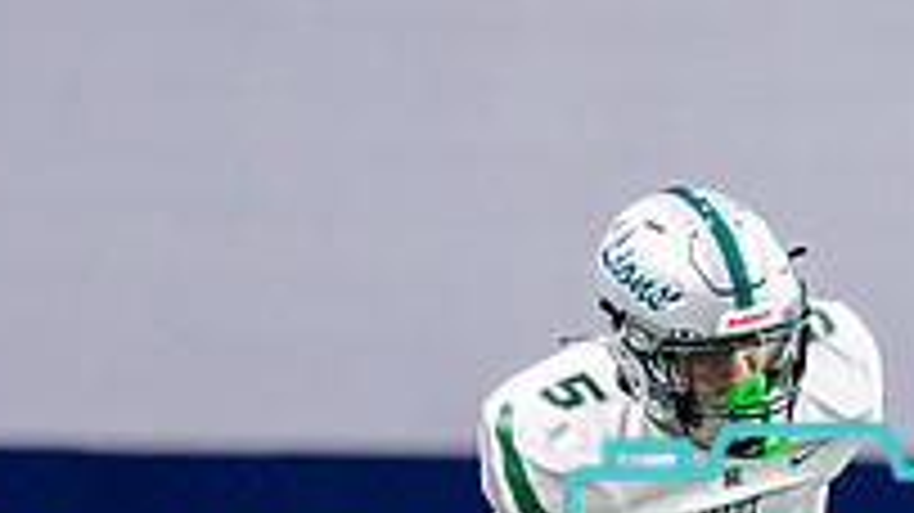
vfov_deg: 0.9
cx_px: 1338
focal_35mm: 1296
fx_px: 31397
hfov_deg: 1.7
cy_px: 755
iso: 2000
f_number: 2.8
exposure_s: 1/1000
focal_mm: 200
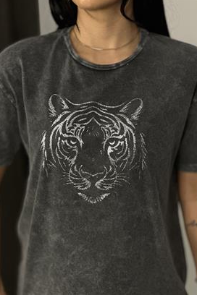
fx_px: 665
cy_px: 146
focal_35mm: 81
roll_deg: -0.3
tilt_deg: -13.8
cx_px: 99
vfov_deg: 25.1
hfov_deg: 16.9
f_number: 2.8
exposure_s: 1/100
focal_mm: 9
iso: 160
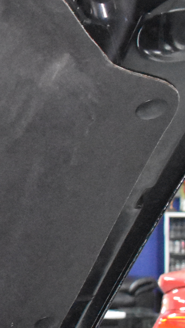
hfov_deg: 9.2
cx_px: -339
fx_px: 950
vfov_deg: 19.6
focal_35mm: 109
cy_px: 191
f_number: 3.5
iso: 7200
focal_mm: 18
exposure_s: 1/125
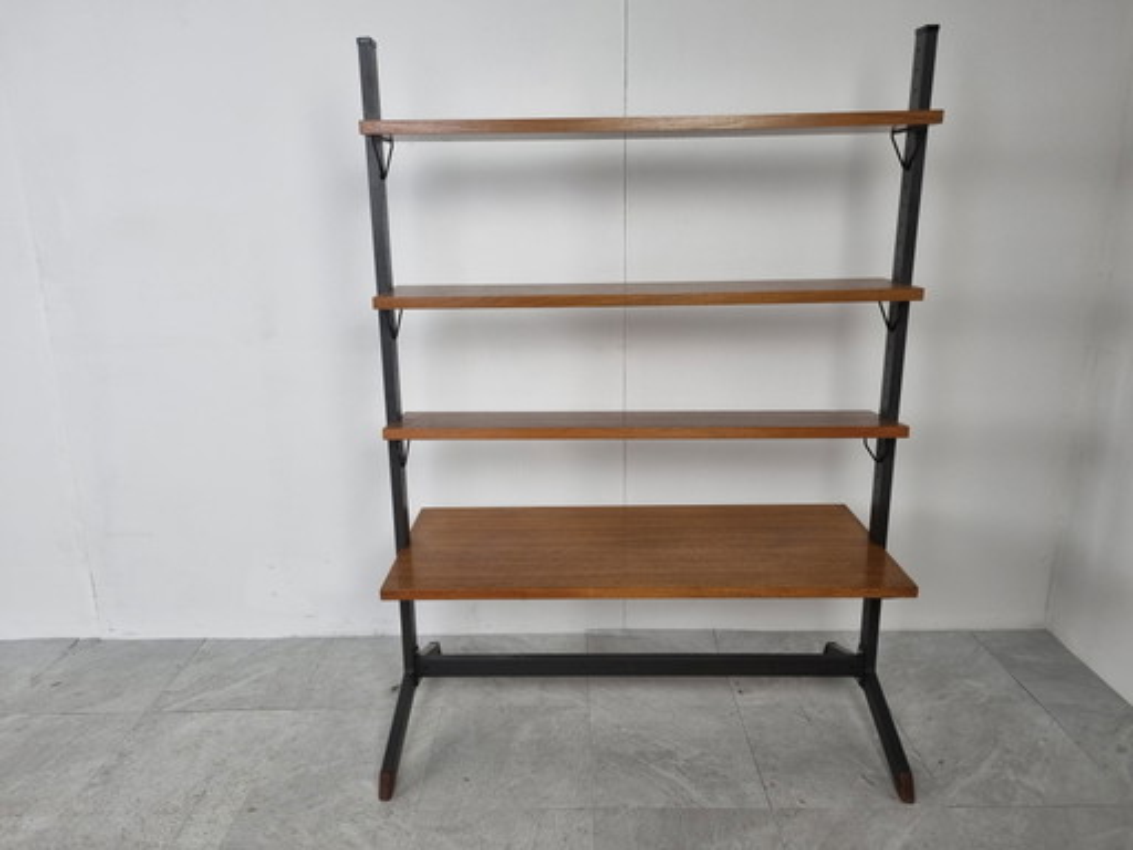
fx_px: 851
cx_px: 566
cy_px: 425
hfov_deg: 67.3
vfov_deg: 53.1
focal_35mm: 26
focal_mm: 5.4
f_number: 1.8
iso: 80
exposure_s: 1/100
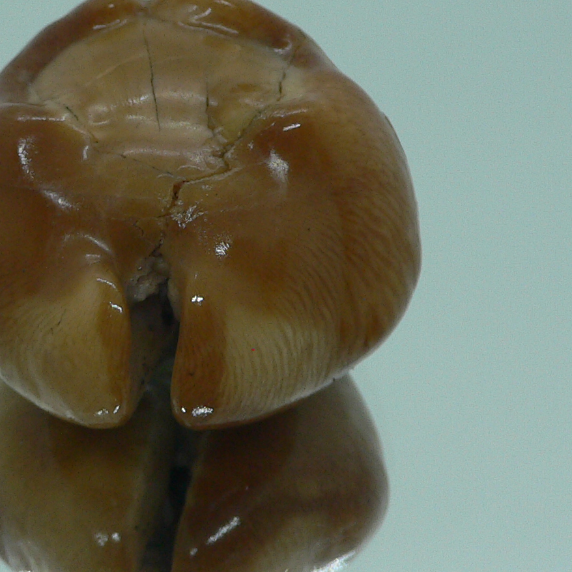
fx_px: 1327
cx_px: 180
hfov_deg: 24.2
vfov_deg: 24.3
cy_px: 253
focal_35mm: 71
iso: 100
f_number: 2.8
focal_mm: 4.6
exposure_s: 1/60
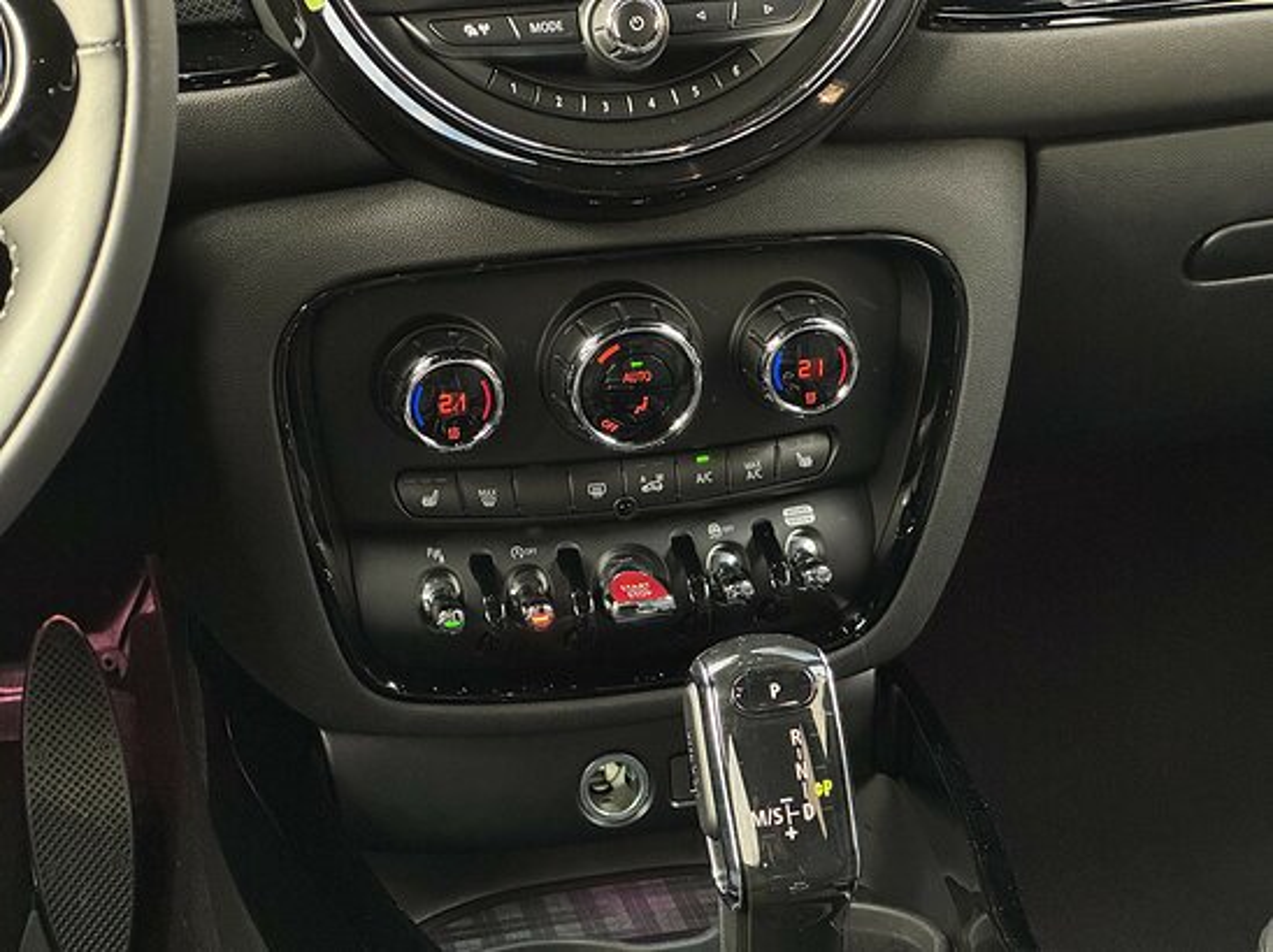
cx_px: 636
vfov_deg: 19.1
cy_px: 476
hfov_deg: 25.4
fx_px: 2829
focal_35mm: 77
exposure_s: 1/29
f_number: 2.8
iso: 1250
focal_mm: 9
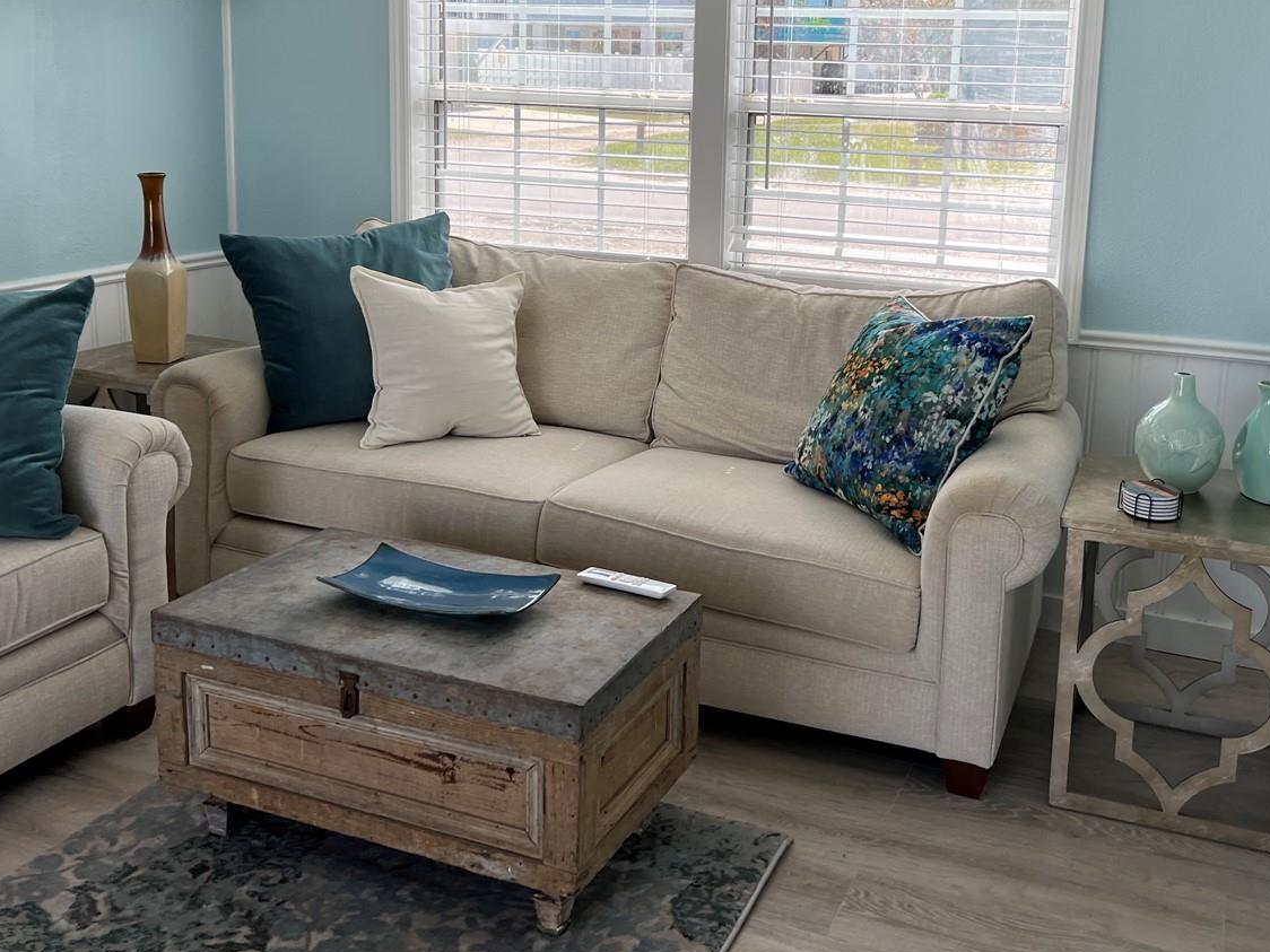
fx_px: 1357
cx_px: 705
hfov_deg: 50.0
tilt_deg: -10.0
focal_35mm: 37
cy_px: 297
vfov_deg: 38.1
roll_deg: -1.8
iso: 50
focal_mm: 5.7
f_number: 1.5
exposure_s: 1/808
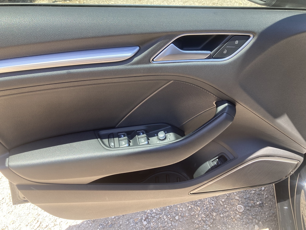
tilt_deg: -40.0
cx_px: 153
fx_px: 248
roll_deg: +2.2
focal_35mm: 28
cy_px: 115
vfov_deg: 49.7
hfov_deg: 63.4
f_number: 1.8
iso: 32
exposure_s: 1/121
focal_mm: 3.99
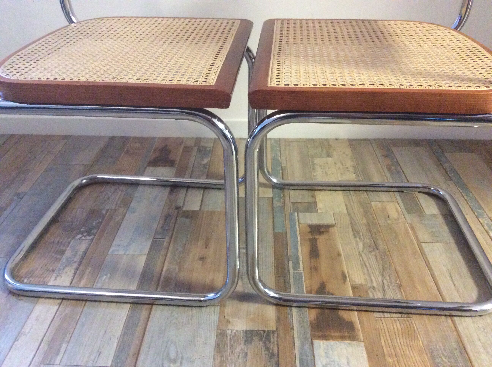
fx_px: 454
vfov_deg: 44.1
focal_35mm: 32
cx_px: 246
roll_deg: +1.6
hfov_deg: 56.9
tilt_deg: -32.5
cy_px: 184
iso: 400
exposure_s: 1/17
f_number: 2.4
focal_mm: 3.3
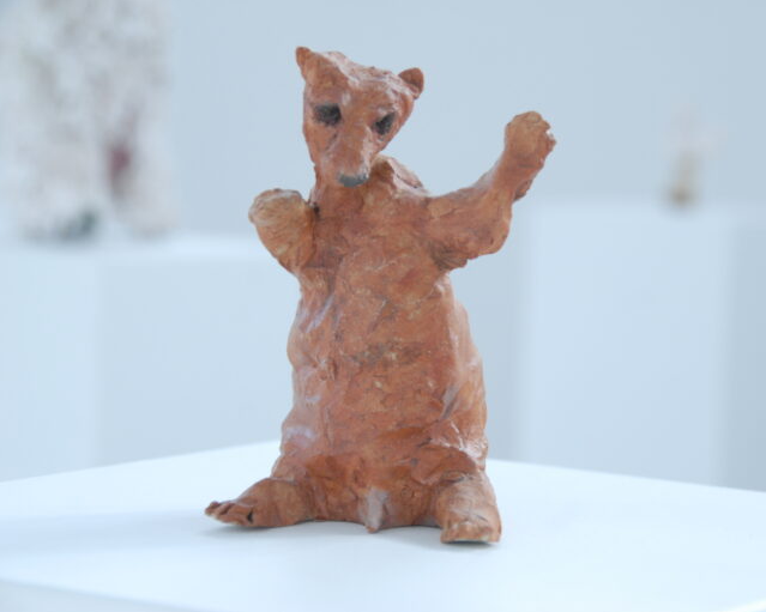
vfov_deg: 14.7
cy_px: 305
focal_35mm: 105
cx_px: 440
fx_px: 2380
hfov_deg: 18.3
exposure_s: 1/50
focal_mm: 62
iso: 320
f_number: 5
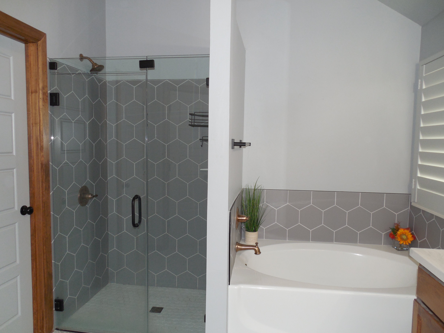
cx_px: 222
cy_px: 166
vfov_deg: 54.9
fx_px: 321
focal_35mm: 25
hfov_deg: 69.4
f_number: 3.3
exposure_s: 1/25
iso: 200
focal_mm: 4.5
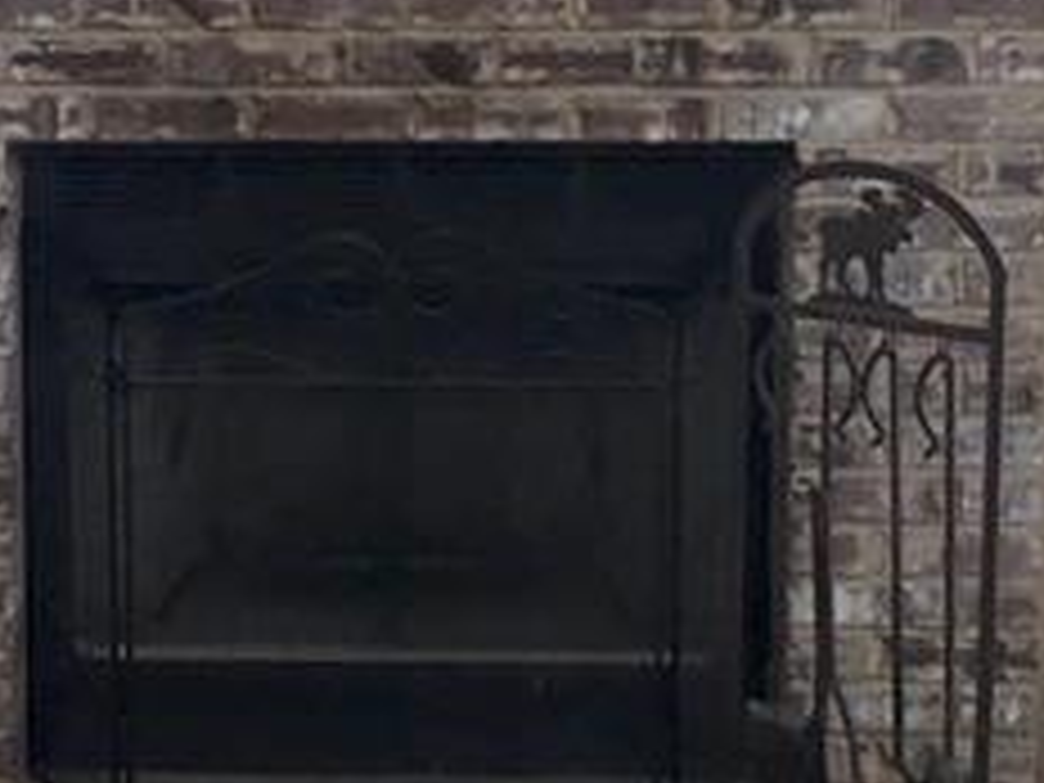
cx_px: 342
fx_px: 2413
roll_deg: +0.0
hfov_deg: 24.3
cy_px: 68
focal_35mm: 80
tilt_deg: -7.2
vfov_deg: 18.1
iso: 32
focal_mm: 4.15
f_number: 2.2
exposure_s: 1/30
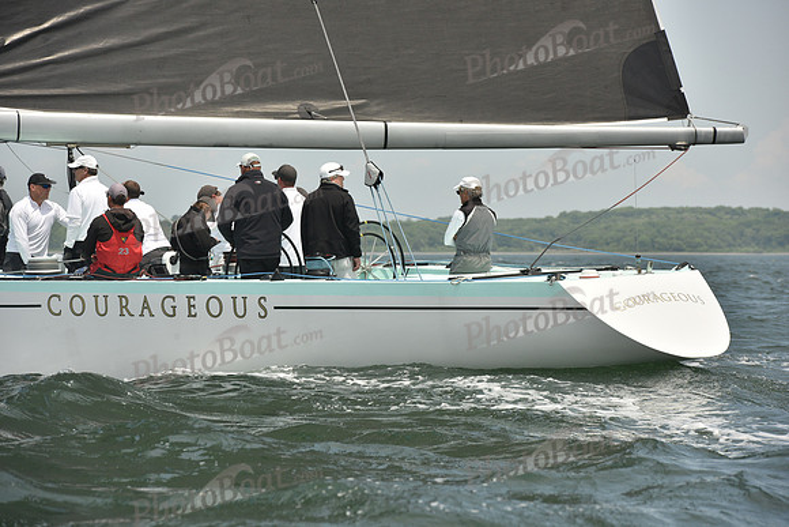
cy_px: 264
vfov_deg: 6.9
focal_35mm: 200
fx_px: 4384
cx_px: 394
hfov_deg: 10.3
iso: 400
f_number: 10
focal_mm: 200
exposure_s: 1/1250
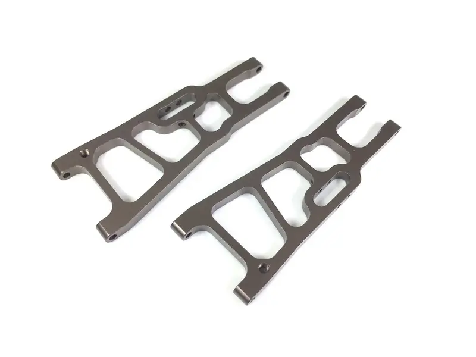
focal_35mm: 29
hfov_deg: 61.7
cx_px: 238
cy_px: 178
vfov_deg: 48.2
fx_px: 399
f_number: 2.2
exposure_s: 1/270
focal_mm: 4.15
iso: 25
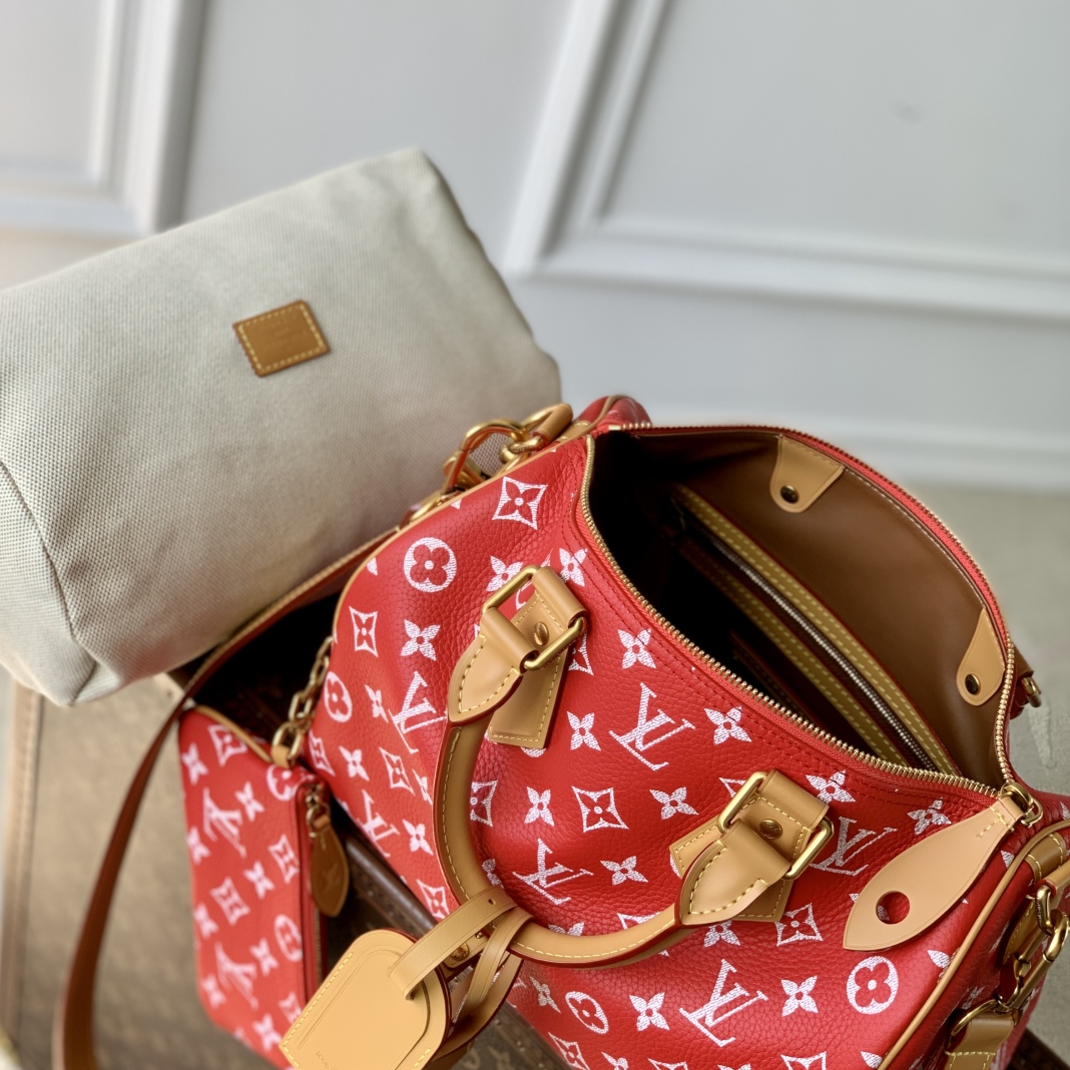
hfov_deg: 27.7
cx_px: 530
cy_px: 717
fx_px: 2168
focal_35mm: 62
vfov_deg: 27.5
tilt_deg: -50.7
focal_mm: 6
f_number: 2.4
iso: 16
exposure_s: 1/122
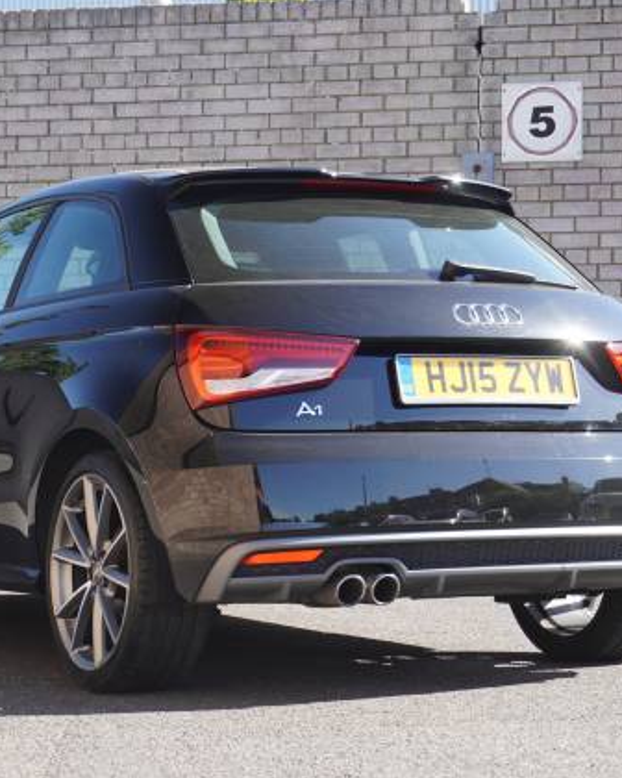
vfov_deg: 21.3
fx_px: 2071
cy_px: 389
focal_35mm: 90
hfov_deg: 17.1
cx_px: 257
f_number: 5.6
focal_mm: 42
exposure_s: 1/160
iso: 250
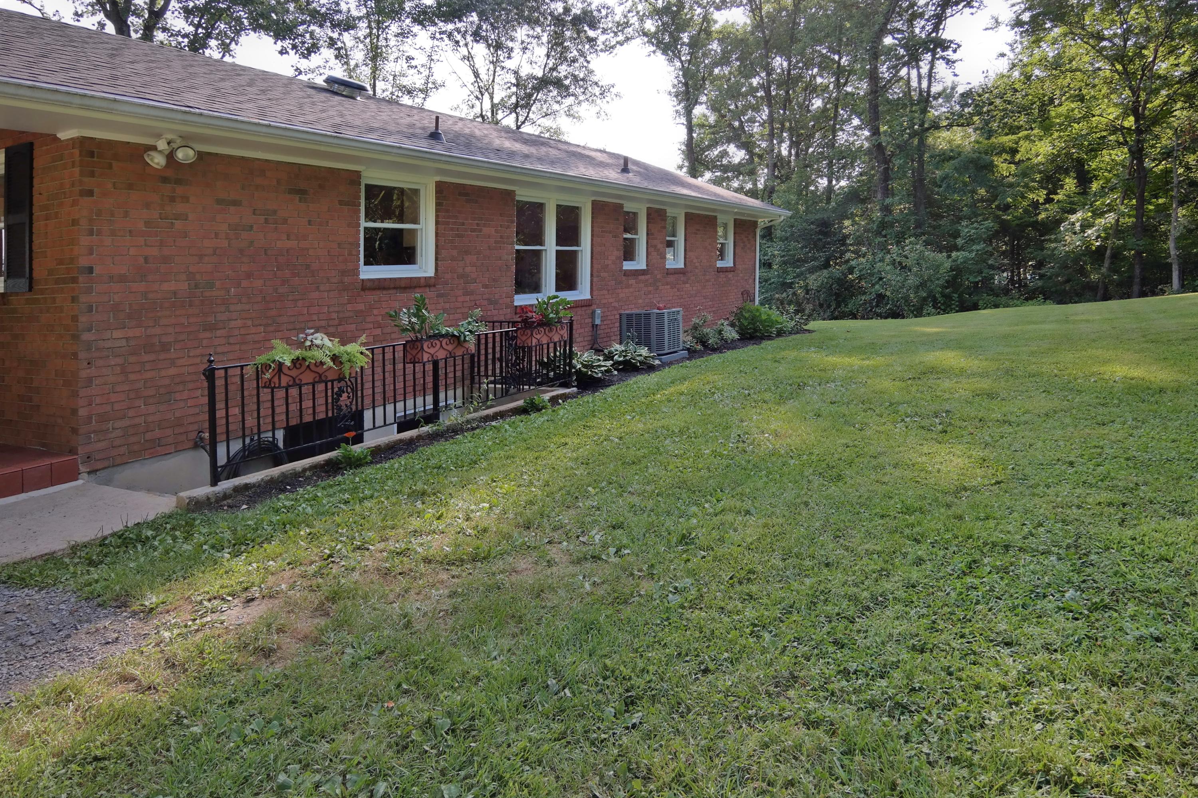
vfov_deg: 55.1
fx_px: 765
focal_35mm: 23
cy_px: 399
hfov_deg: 76.1
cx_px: 599
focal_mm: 15
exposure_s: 1/125
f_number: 5
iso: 100
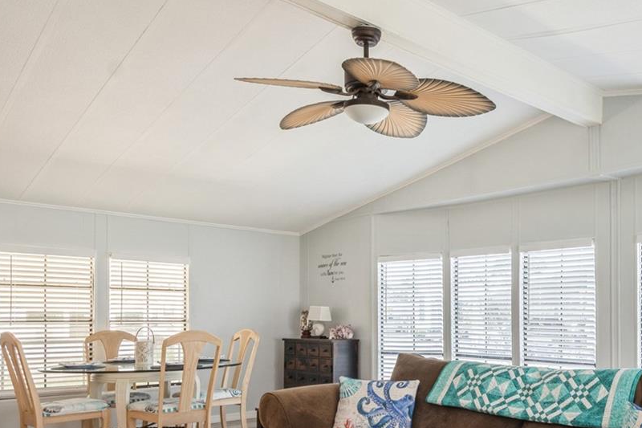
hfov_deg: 55.8
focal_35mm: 33
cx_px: 438
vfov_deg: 39.6
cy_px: 272
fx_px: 588
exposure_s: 1/20
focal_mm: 11
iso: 200
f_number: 8
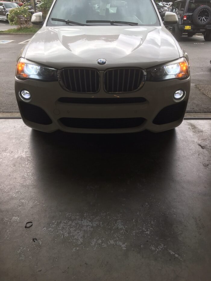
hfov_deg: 48.2
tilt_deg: -28.8
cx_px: 106
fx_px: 236
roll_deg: -0.4
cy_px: 140
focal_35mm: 29
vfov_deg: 61.7
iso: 25
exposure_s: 1/185
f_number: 2.2
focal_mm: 4.15
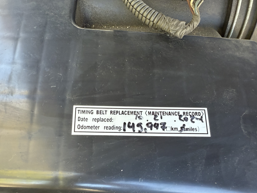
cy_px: 109
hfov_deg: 61.6
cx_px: 120
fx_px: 215
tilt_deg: -71.1
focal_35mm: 29
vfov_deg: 48.1
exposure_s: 1/99
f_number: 2.2
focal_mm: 2.22
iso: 250
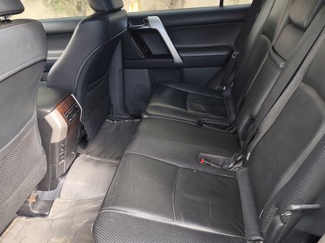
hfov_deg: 73.9
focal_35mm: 23
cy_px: 122
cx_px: 162
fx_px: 216
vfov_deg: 58.9
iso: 100
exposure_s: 1/100
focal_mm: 6.19
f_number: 1.65
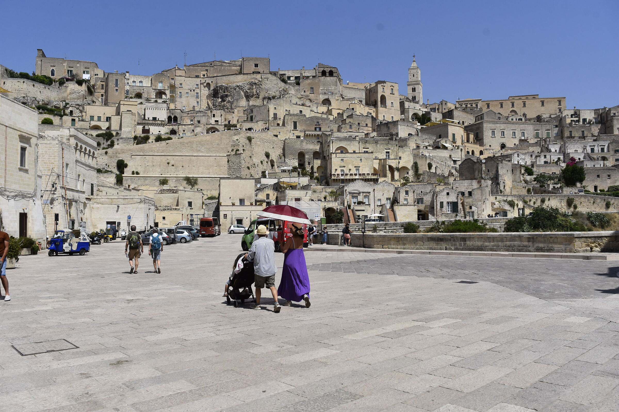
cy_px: 206
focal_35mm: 27
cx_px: 310
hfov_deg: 67.4
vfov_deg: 47.9
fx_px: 464
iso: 110
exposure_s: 1/500
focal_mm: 18
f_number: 8
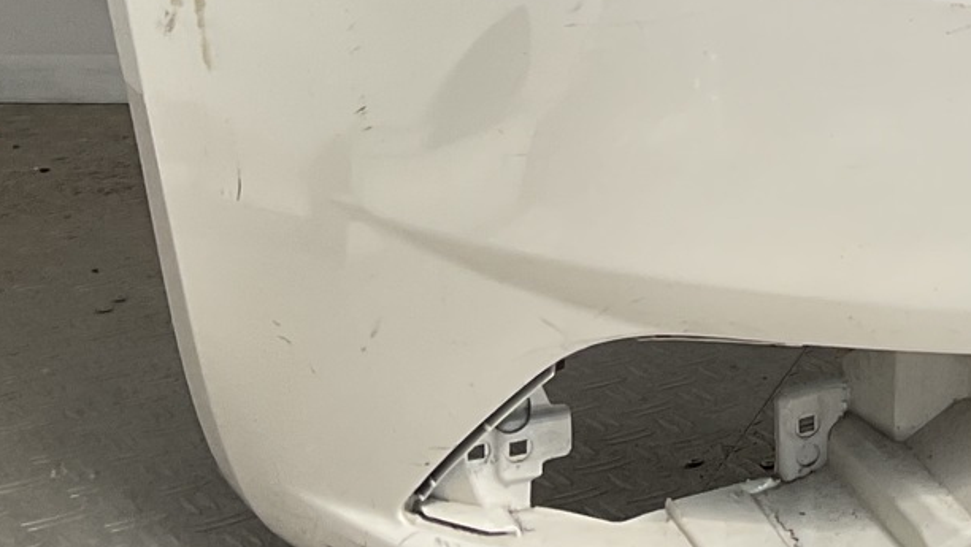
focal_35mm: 104
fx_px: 2679
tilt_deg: -9.4
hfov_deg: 18.5
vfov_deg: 11.4
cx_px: 1399
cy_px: -119
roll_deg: +1.2
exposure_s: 1/997
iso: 16
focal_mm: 3
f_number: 1.8
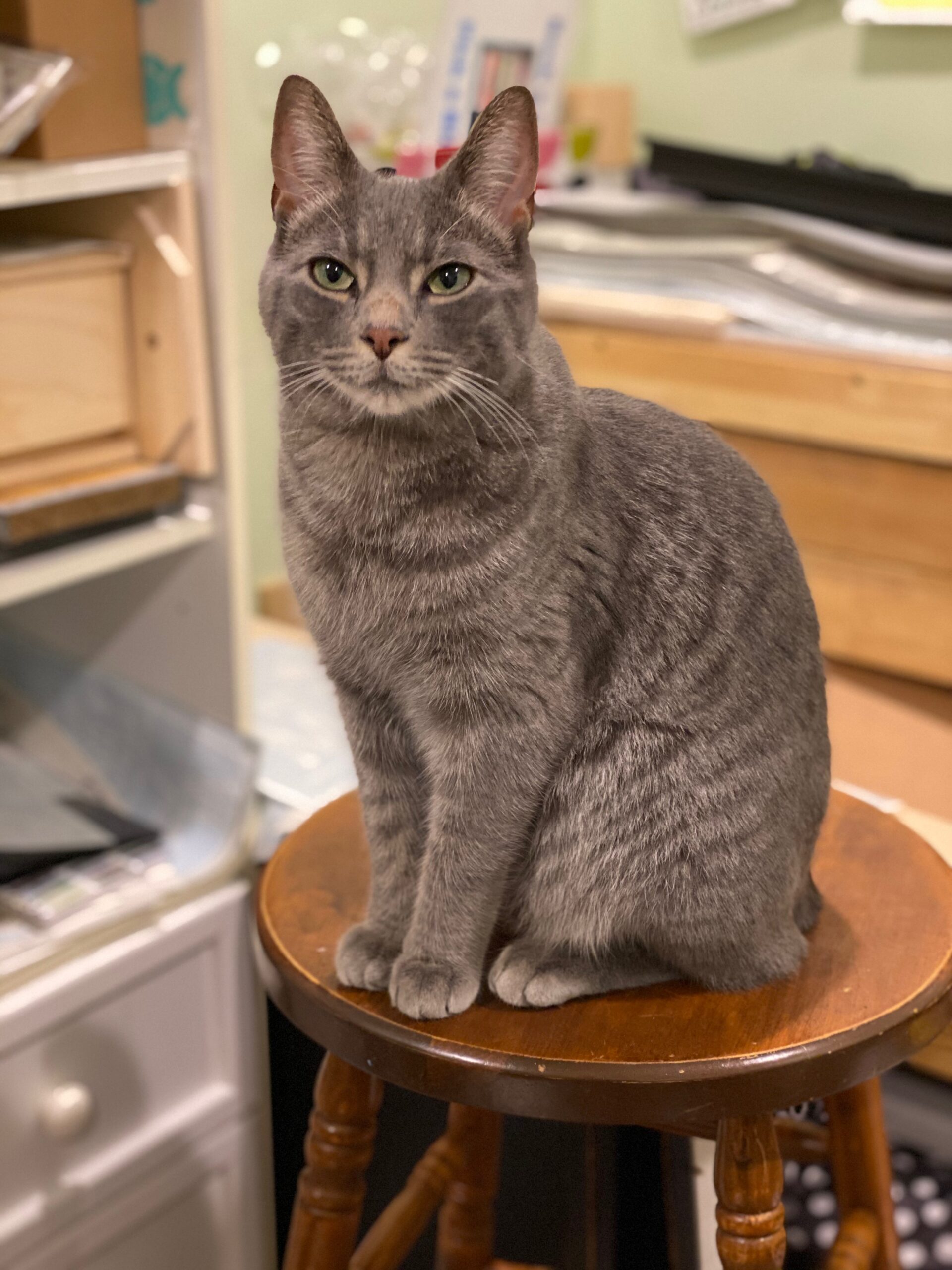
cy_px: 635
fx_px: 1907
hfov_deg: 28.0
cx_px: 476
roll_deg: +0.1
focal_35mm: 52
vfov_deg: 36.8
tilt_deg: -18.3
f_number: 2
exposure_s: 1/30
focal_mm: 6
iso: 400
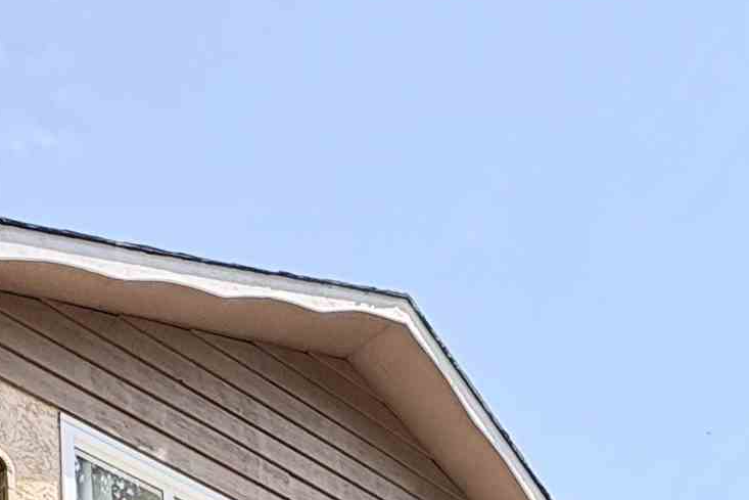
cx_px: 353
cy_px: 1115
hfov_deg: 32.9
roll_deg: +3.9
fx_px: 1269
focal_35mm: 61
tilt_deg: +7.3
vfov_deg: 15.4
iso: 40
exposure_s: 1/498
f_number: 2.2
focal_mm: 2.22
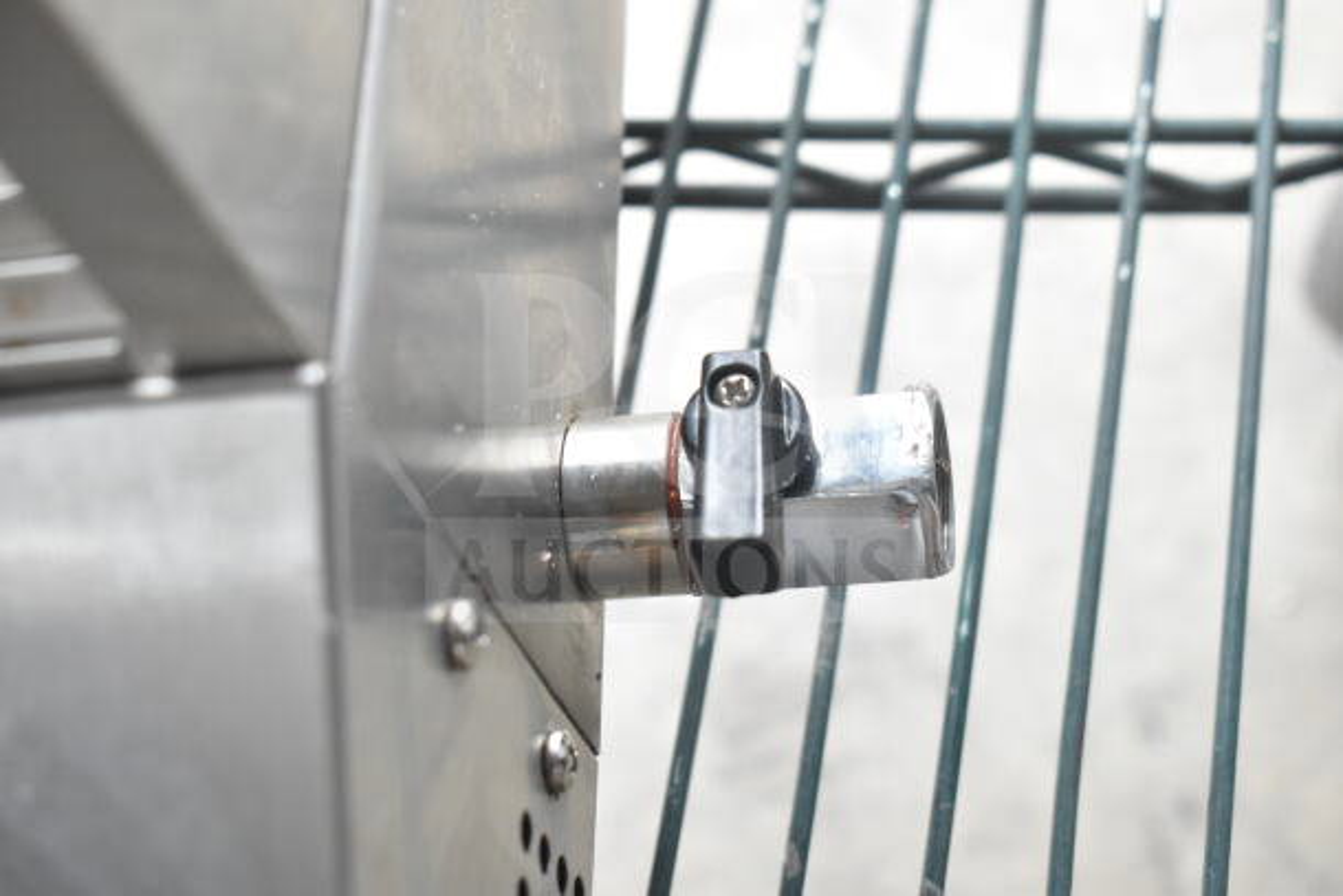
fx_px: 2351
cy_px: 448
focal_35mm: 63
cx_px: 672
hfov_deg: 31.9
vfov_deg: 21.6
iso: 1600
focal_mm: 42
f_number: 6.3
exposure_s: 1/160
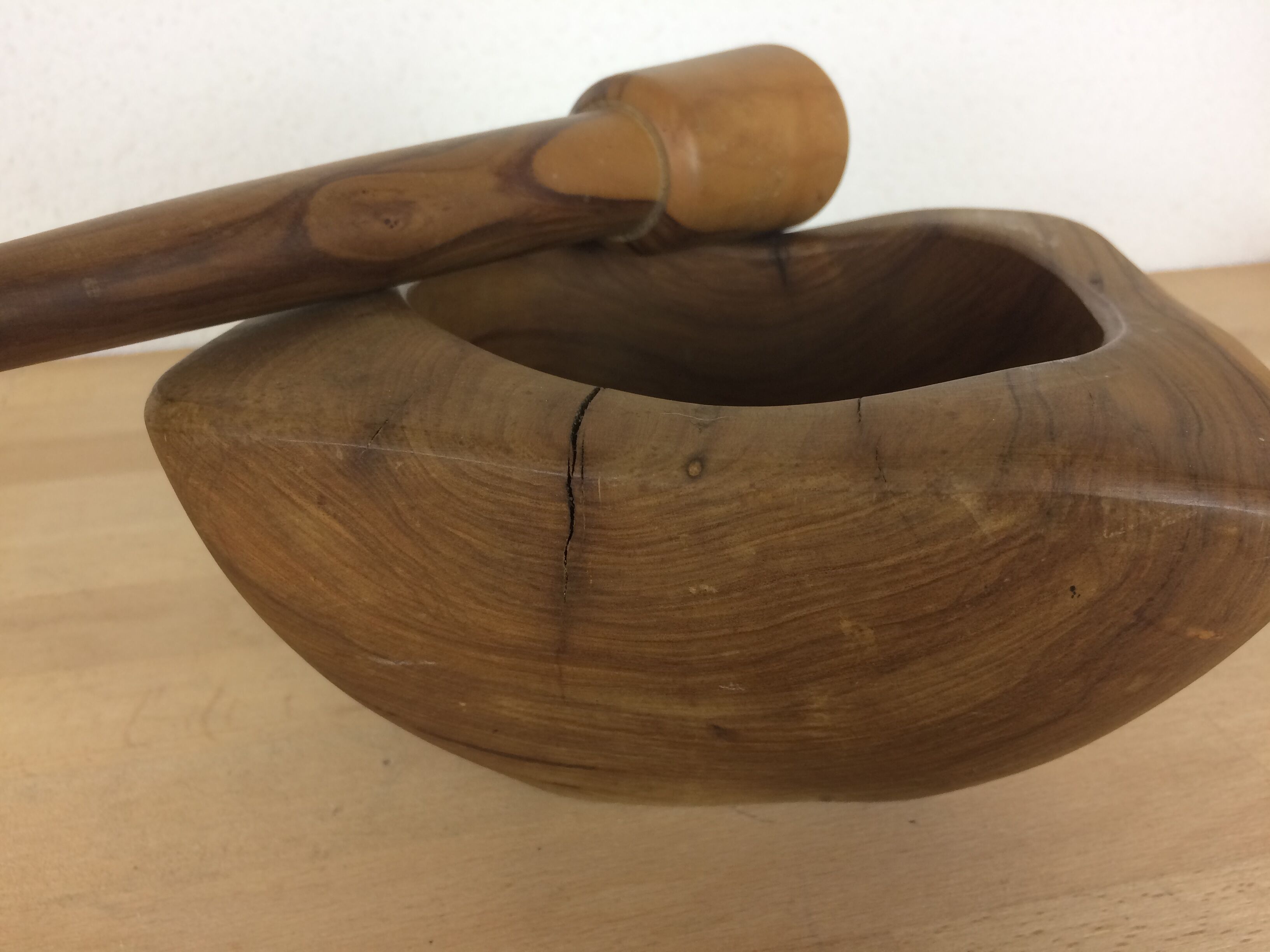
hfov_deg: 61.7
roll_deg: +0.2
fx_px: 1064
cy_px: 476
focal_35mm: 29
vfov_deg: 48.2
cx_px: 635
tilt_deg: -23.0
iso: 40
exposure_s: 1/33
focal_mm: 4.15
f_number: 2.2
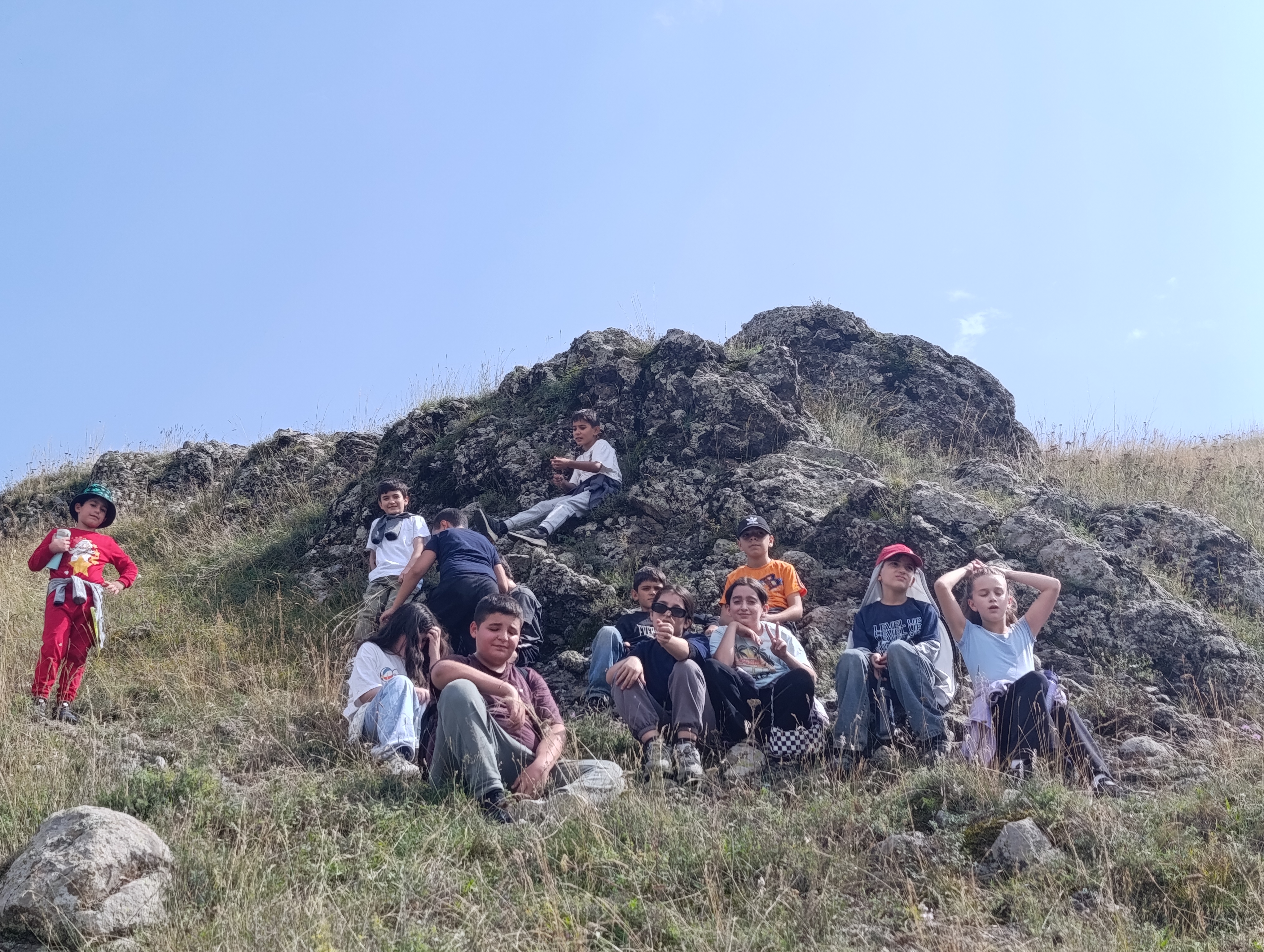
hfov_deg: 38.9
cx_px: 632
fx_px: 1792
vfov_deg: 29.7
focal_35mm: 49
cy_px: 476
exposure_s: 1/590
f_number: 1.65
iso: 52
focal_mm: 6.11
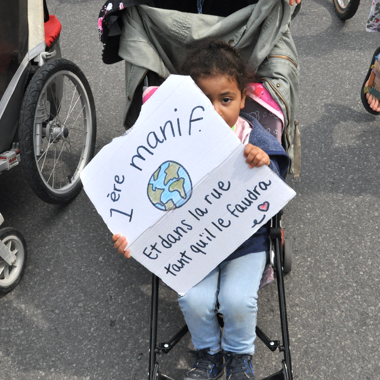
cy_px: 190
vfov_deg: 34.0
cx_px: 230
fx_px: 621
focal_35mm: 50
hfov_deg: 33.9
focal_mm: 26
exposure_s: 1/1000
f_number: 13
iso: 1000
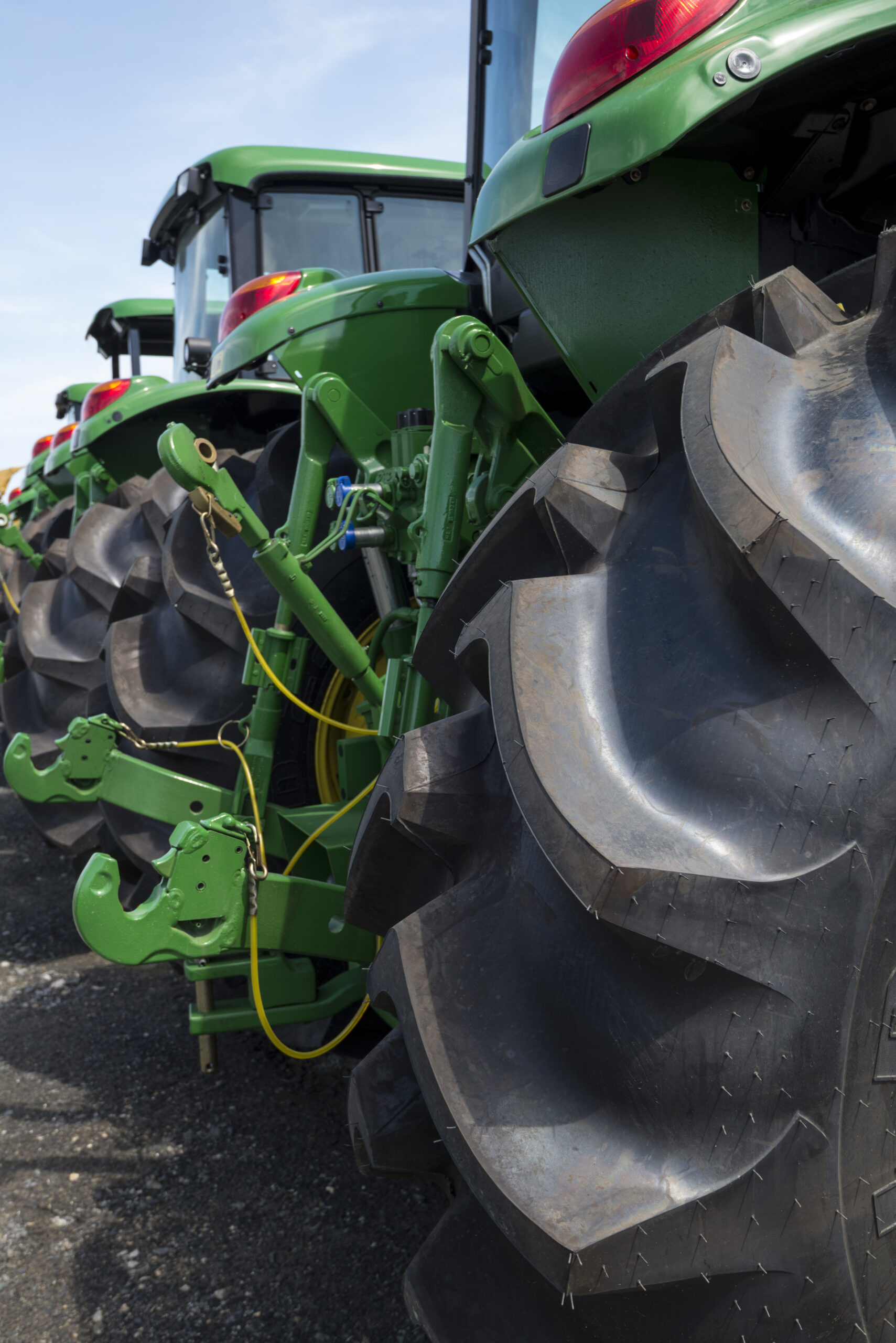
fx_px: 1193
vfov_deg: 58.7
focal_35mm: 32
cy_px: 672
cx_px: 448
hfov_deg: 41.2
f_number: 8
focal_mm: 32
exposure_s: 1/125
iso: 200
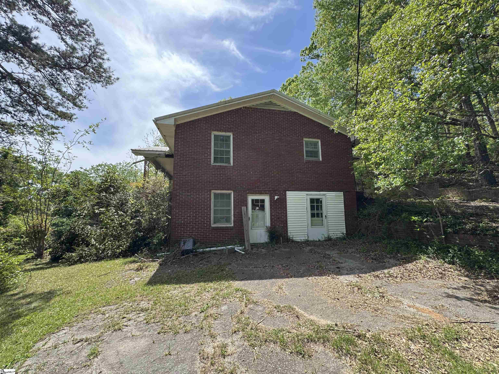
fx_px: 202
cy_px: 187
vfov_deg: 85.7
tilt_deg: +5.9
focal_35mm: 14
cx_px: 250
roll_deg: +0.3
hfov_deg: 102.1
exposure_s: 1/375
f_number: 2.2
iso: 40
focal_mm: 2.22
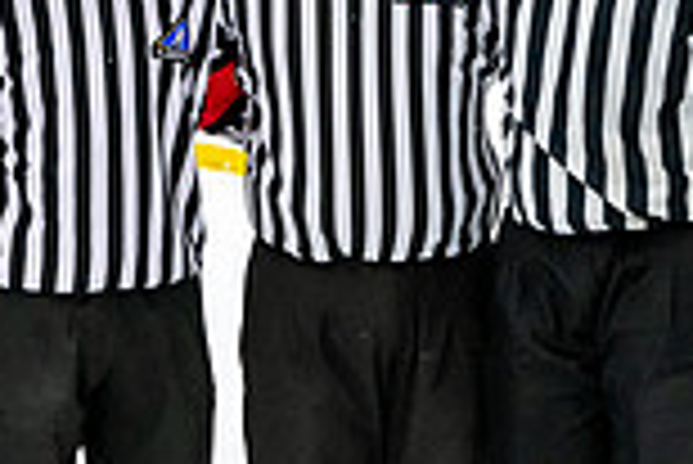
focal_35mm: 145
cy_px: 164
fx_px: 2794
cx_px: 374
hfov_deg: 14.1
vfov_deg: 9.5
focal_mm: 38
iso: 4000
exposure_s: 1/640
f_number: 2.8
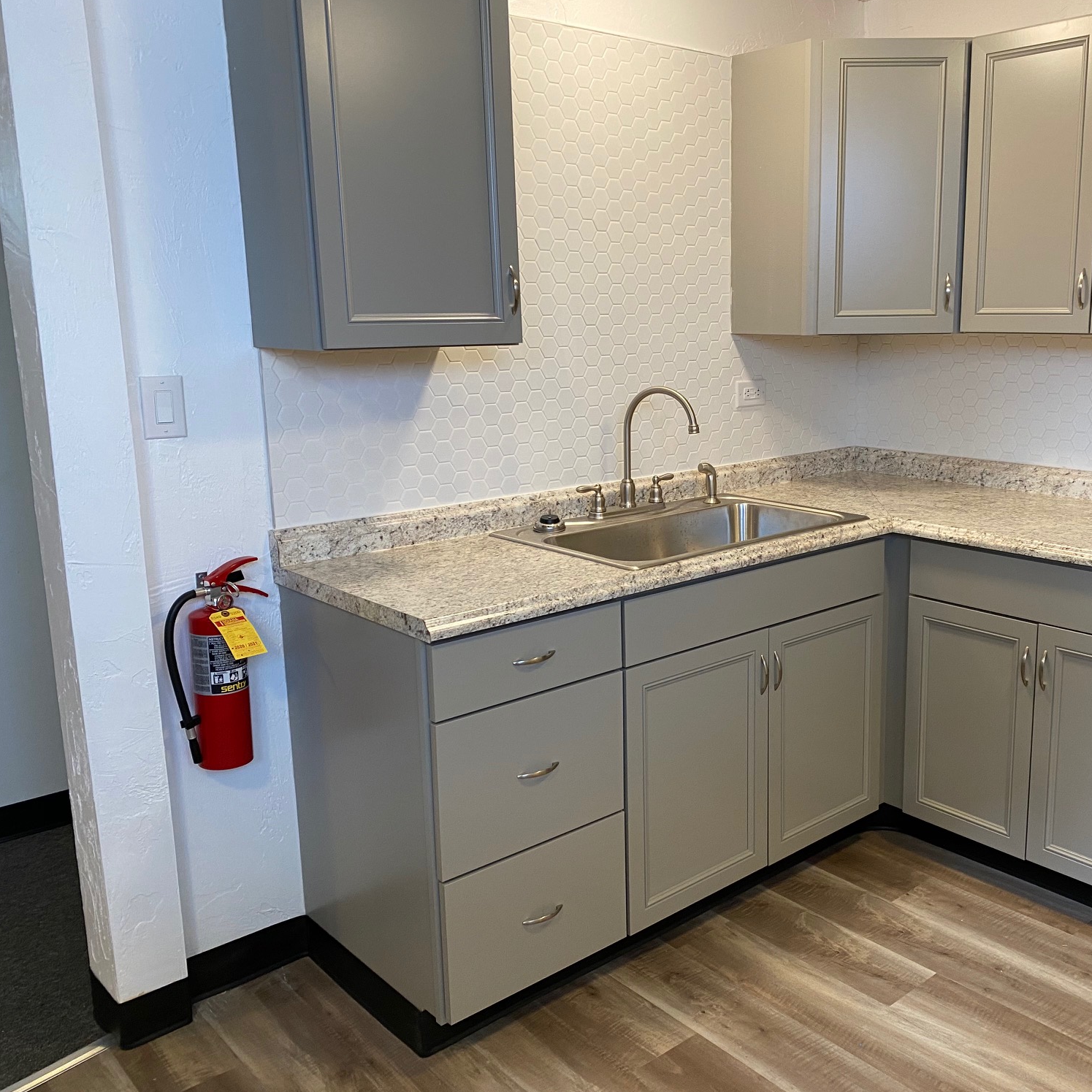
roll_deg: -0.5
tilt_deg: -10.9
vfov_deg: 52.5
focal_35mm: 31
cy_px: 543
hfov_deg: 51.7
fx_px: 1106
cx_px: 710
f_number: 1.8
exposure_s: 1/60
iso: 80
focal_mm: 4.25
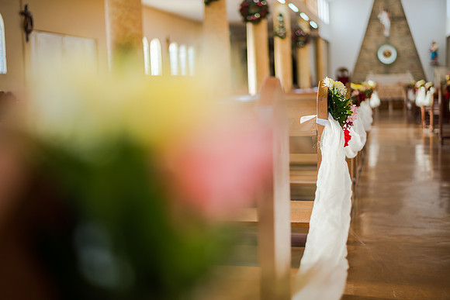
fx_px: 625
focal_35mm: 50
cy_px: 150
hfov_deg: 39.6
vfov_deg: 27.0
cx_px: 225
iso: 125
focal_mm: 50
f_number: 1.8
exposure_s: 1/160
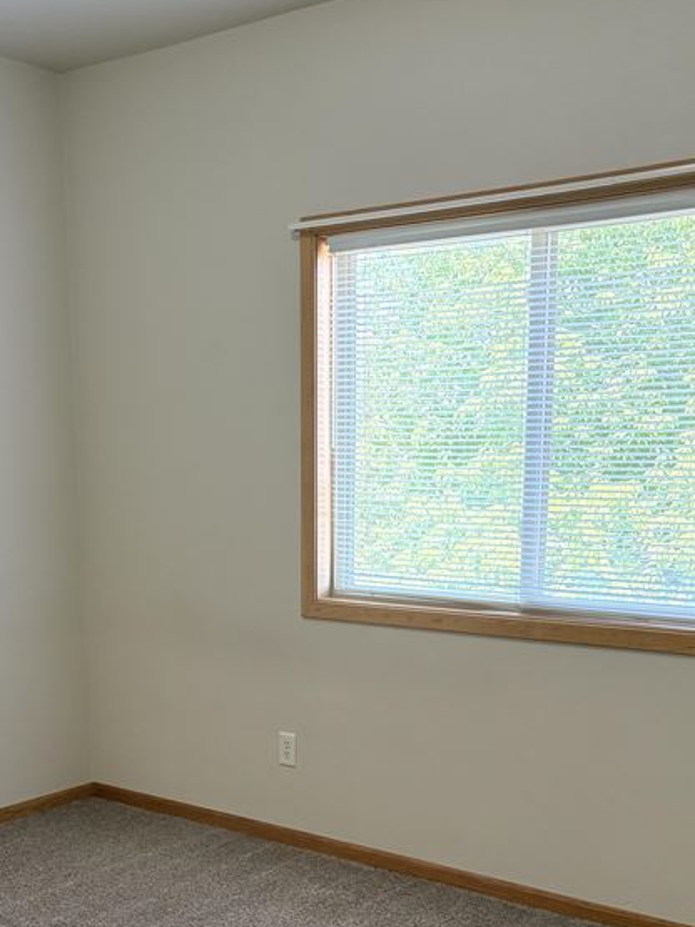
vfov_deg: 41.0
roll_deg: -0.2
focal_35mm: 45
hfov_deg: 32.1
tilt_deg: -9.7
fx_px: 1205
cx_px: 281
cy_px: 683
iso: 125
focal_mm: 5.96
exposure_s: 1/127
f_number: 1.6
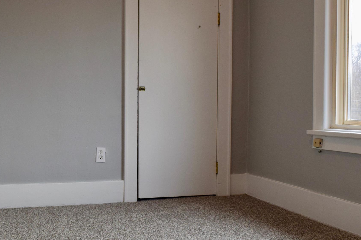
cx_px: 168
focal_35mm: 49
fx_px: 491
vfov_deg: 27.5
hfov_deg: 40.3
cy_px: 124
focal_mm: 18
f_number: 6.3
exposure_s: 1/160
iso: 400
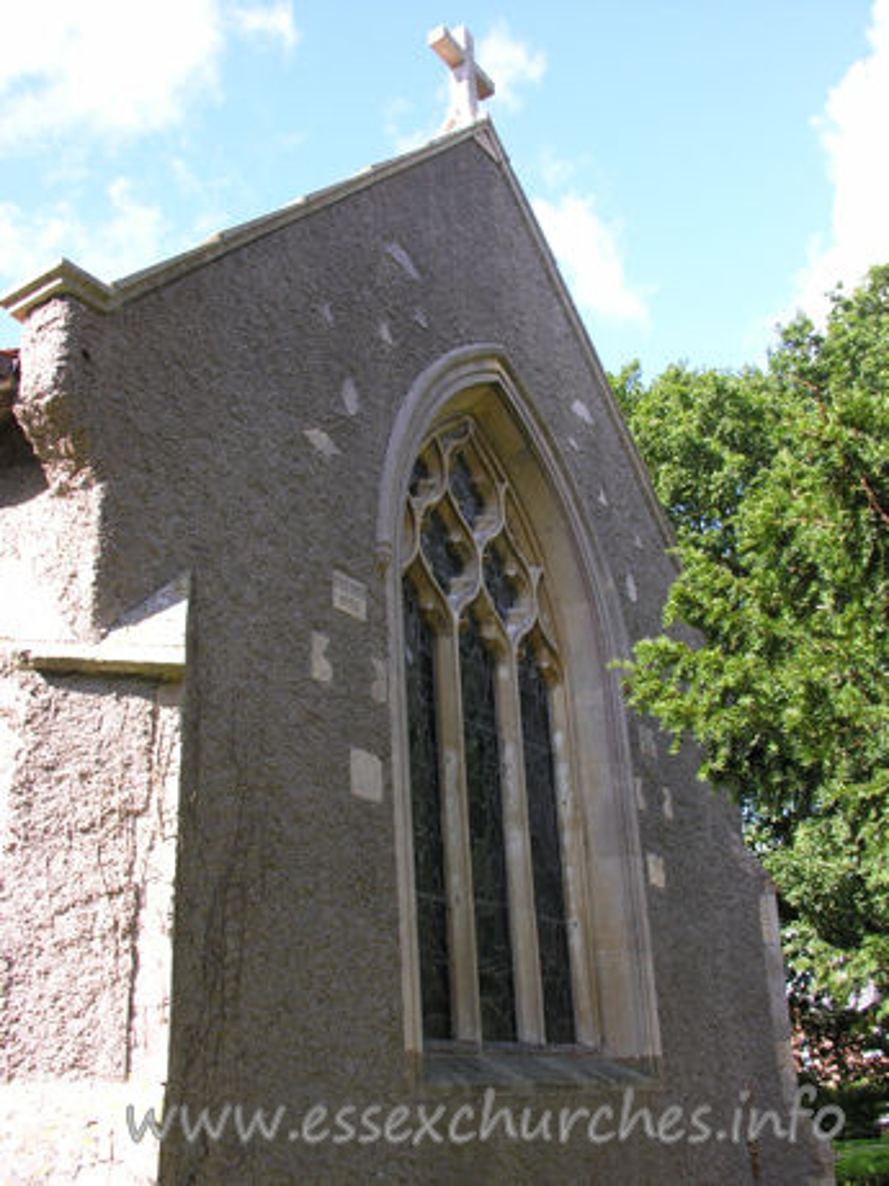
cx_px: 444
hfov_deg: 40.7
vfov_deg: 52.6
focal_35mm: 35
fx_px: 1198
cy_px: 593
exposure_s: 1/103
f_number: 4
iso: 50
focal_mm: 8.9
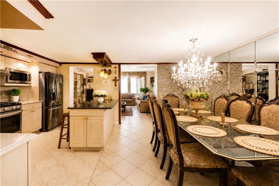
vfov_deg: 77.3
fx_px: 116
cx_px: 140
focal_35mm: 15
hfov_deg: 100.4
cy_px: 93
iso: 2000
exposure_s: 1/50
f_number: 7.1
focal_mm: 10
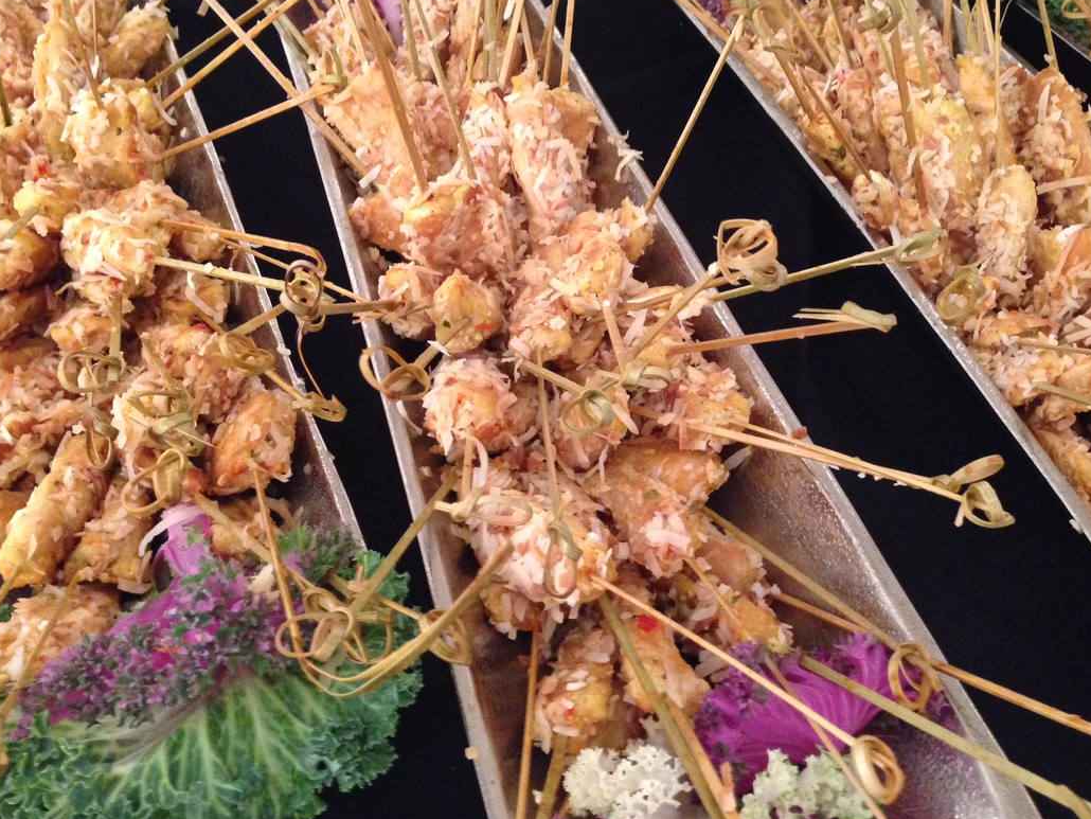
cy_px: 322
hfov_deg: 45.8
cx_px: 559
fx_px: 1293
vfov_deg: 35.0
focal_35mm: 41
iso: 500
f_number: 2.4
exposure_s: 1/15
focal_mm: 4.12
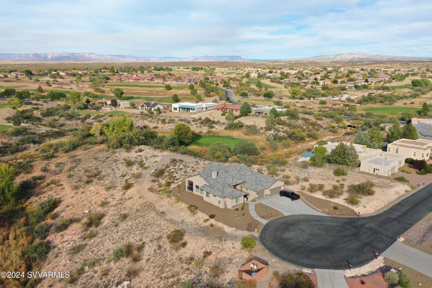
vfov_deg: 46.4
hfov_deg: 65.5
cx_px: 216
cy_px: 144
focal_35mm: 28
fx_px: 336
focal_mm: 10.26
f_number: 5.6
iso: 100
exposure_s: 1/320
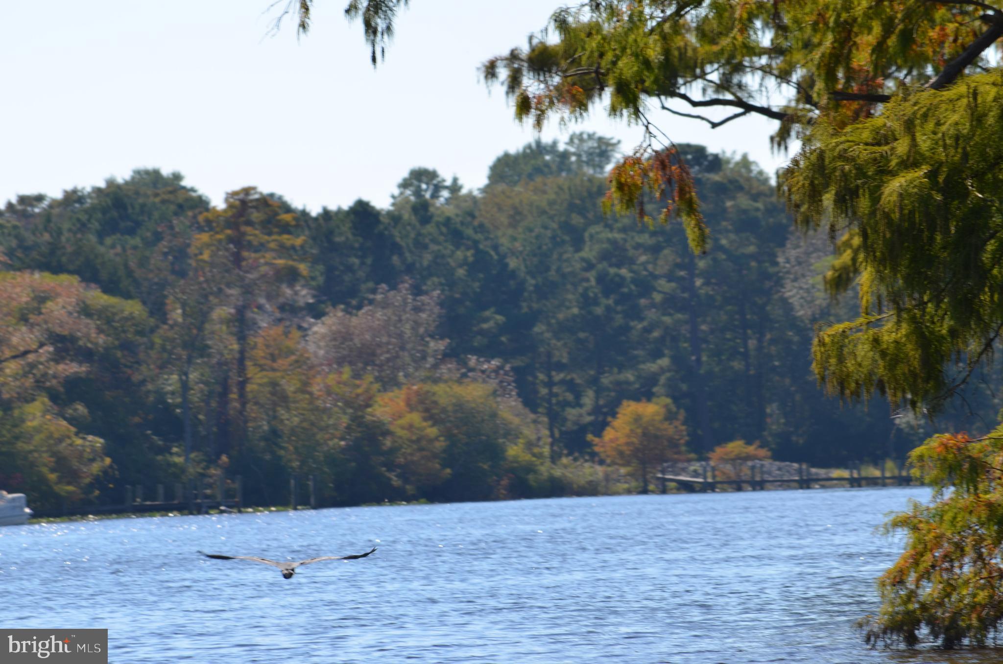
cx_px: 502
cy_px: 332
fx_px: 8340
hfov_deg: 6.9
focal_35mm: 300
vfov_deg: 4.6
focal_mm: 200
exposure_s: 1/200
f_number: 10
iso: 100
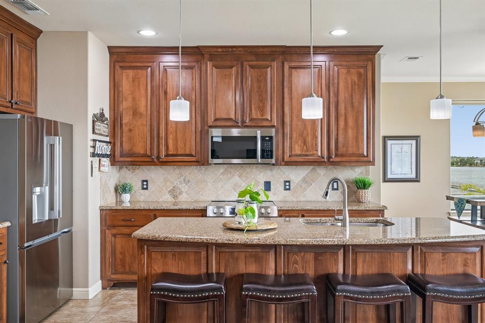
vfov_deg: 43.6
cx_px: 242
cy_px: 162
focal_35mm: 30
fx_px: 404
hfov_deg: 61.9
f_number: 8
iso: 400
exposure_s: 1/25
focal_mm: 30
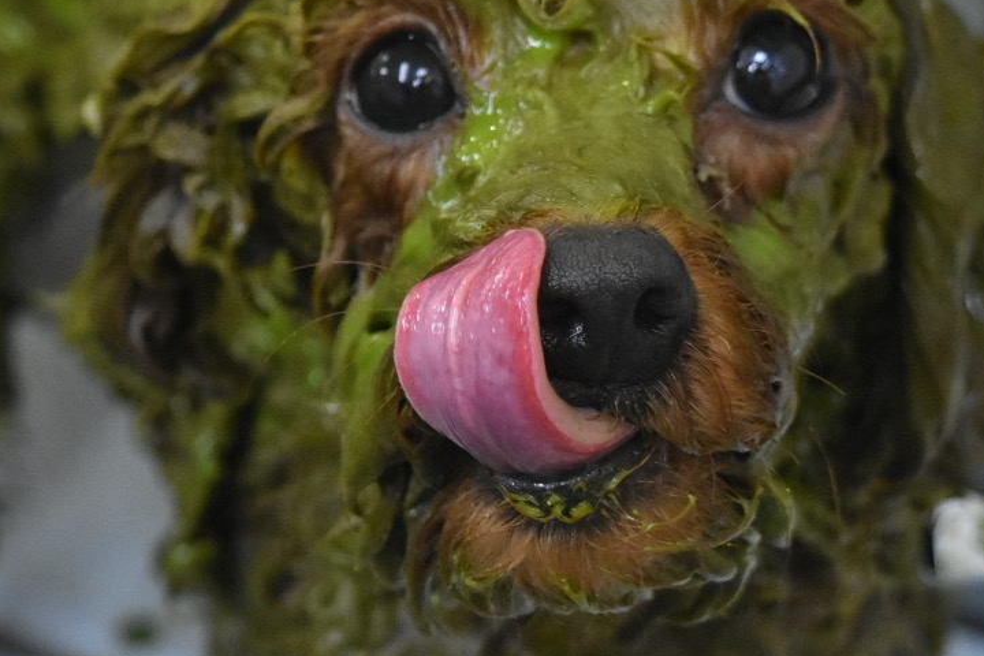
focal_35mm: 135
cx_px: 384
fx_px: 3690
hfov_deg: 15.2
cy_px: 217
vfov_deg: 10.2
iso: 3200
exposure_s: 1/400
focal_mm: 40
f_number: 5.6
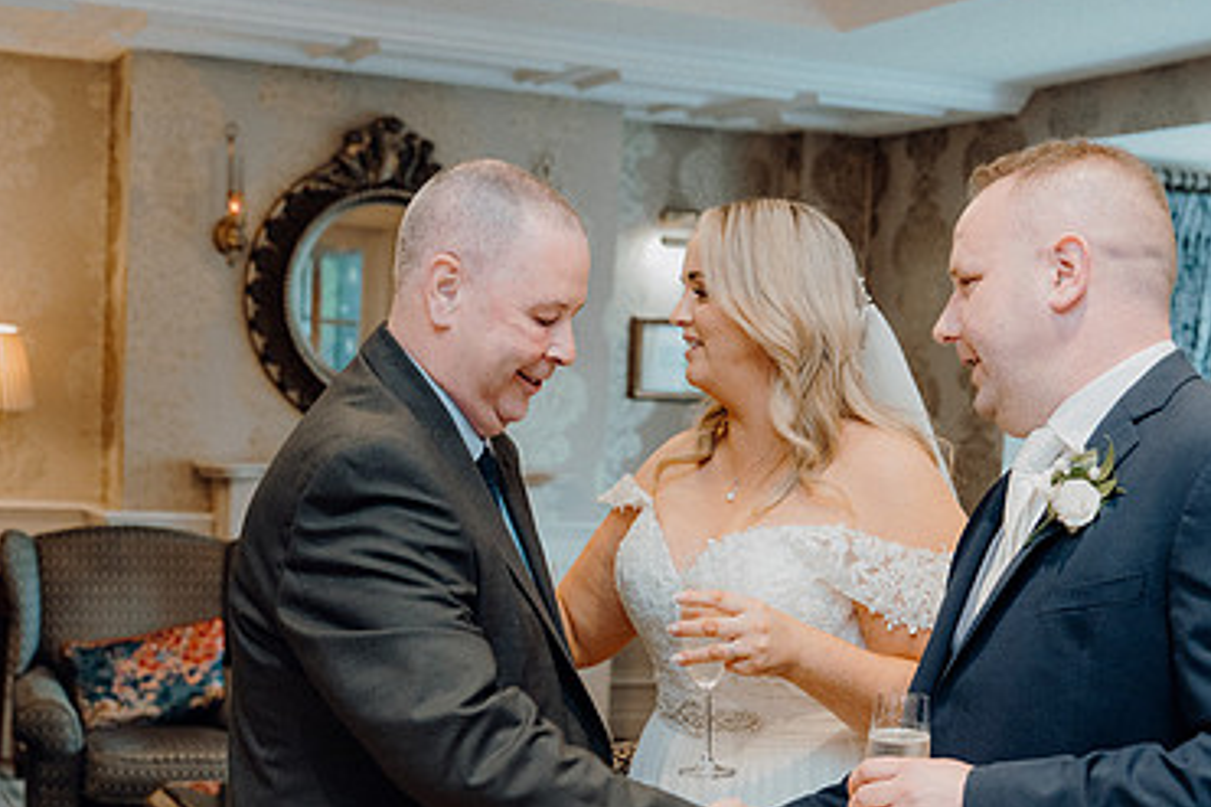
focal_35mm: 61
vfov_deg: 22.0
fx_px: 2051
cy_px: 613
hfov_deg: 32.9
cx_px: 597
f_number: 3.5
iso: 2500
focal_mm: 39
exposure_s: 1/160
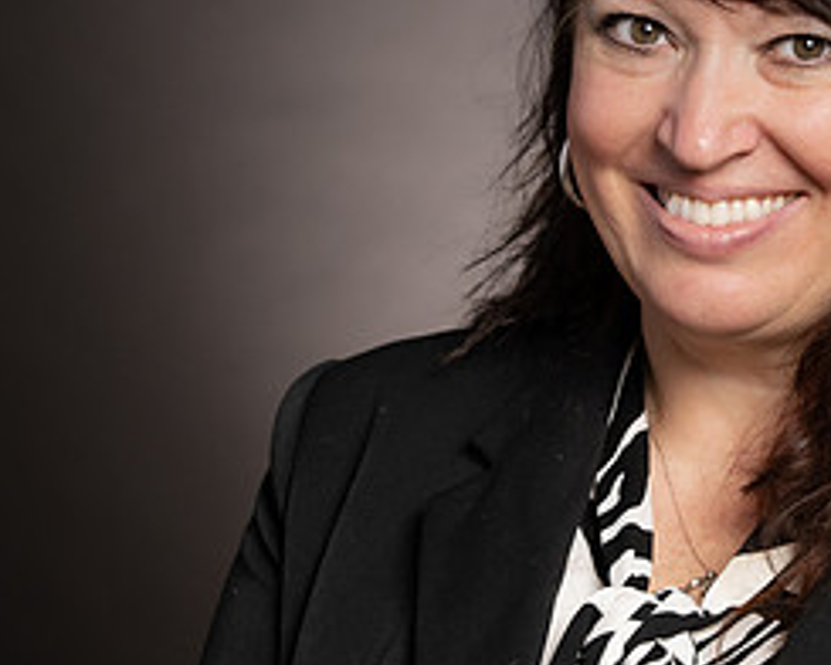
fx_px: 6936
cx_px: 744
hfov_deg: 6.8
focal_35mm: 282
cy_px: 321
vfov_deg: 5.5
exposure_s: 1/200
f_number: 6.3
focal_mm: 100
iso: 400
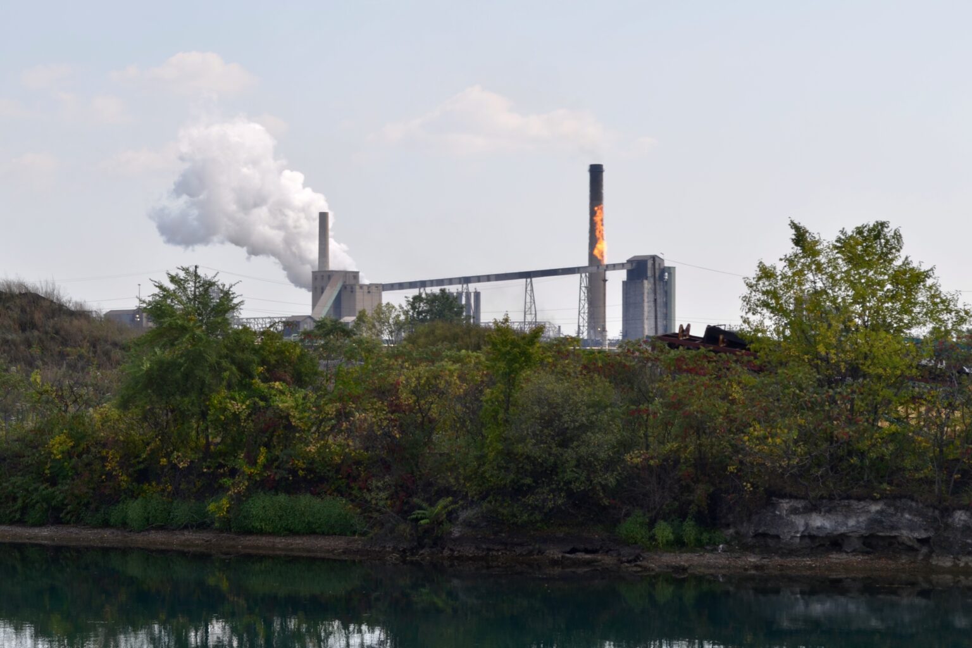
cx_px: 486
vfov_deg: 16.6
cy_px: 324
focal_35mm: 82
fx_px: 2227
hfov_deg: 24.6
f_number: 8
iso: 100
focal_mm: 55
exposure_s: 1/200
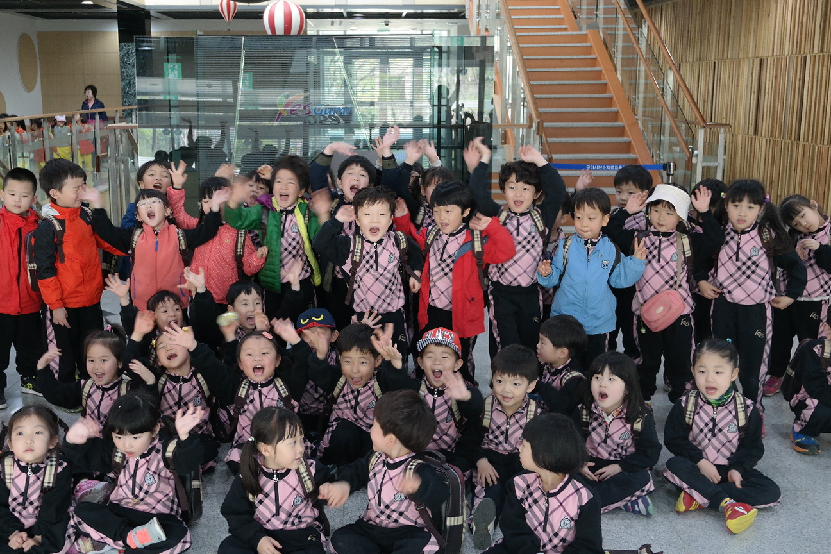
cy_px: 270
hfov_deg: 48.4
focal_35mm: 40
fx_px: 923
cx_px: 381
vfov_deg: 33.4
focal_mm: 20
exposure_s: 1/40
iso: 400
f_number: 3.5
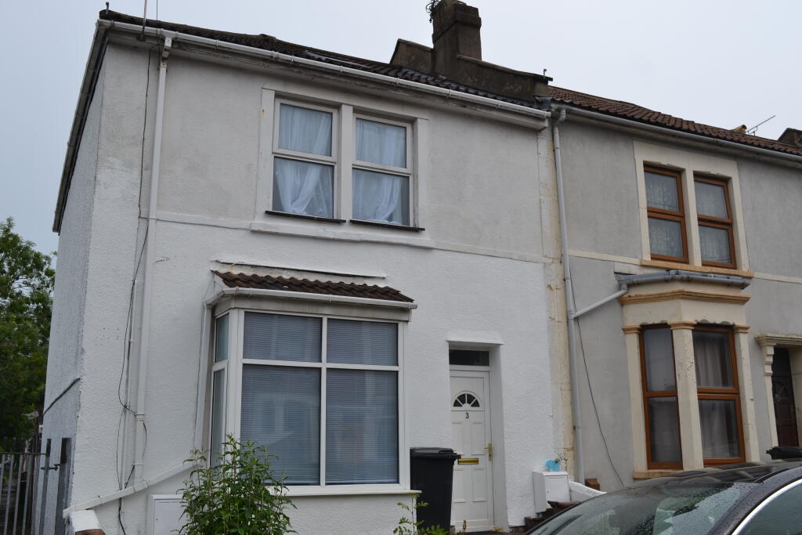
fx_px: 802
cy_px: 268
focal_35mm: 36
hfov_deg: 53.1
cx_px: 401
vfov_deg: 36.9
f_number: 8
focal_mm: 24
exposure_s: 1/250
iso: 100
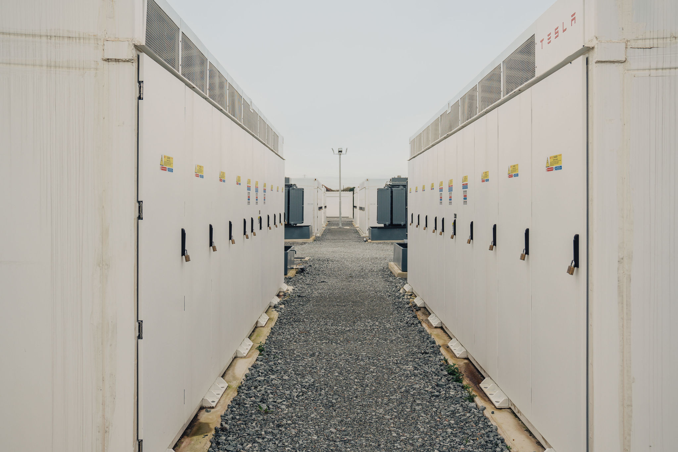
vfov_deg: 37.9
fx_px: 659
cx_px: 341
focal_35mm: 35
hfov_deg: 54.5
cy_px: 208
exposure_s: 1/250
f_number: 4.5
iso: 100
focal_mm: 32
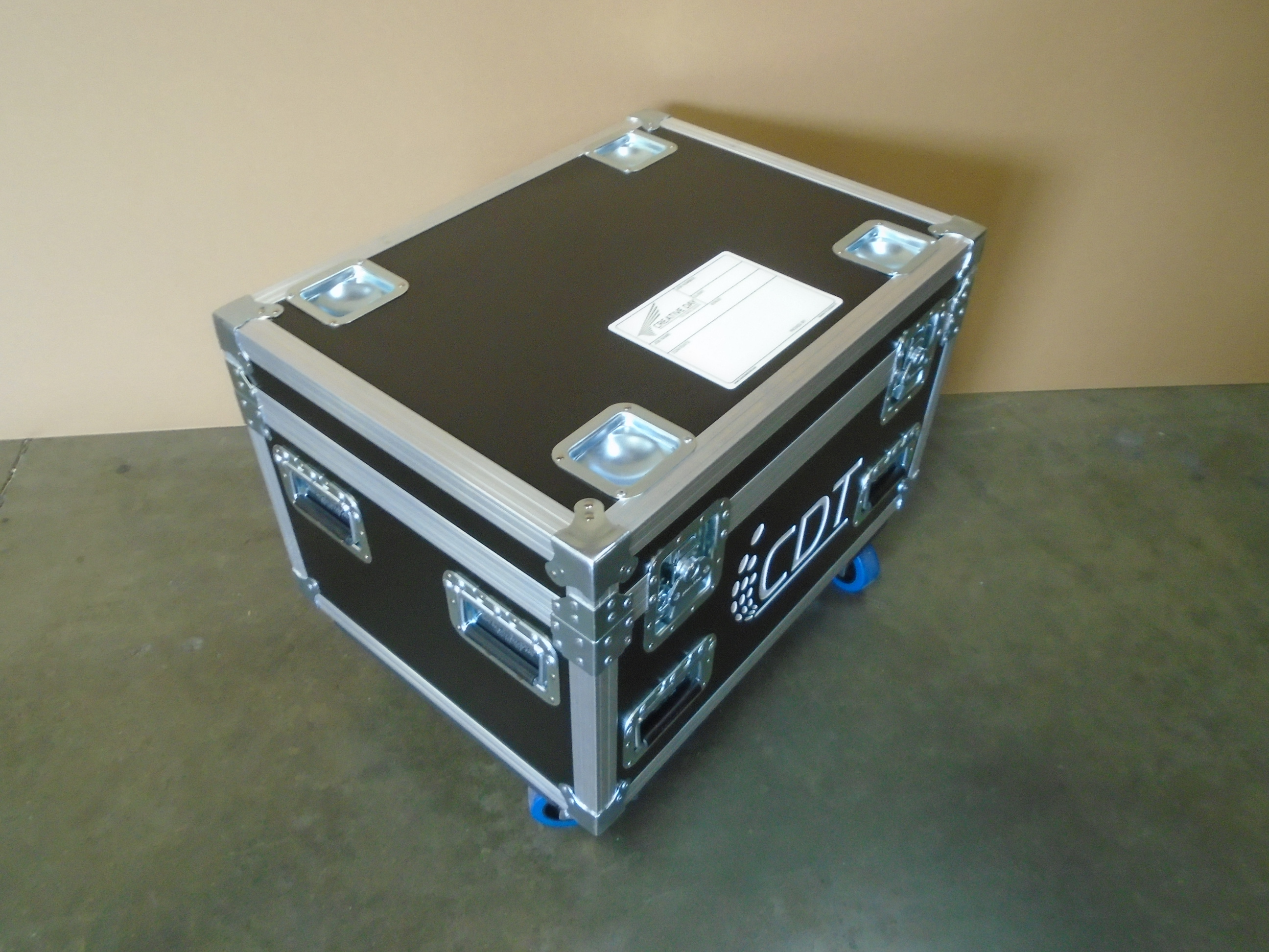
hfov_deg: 67.3
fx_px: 953
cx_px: 634
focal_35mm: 26
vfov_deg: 53.1
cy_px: 476
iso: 400
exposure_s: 1/13
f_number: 3.2
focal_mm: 4.6
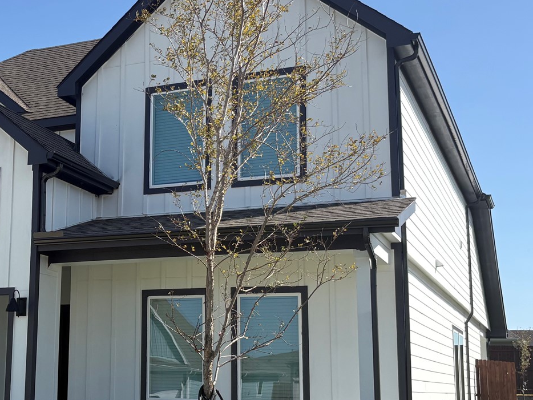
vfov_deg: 25.7
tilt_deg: +9.7
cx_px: 104
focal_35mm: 57
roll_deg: -1.2
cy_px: 225
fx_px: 878
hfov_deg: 32.8
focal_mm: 5.96
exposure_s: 1/3125
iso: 50
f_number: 1.6
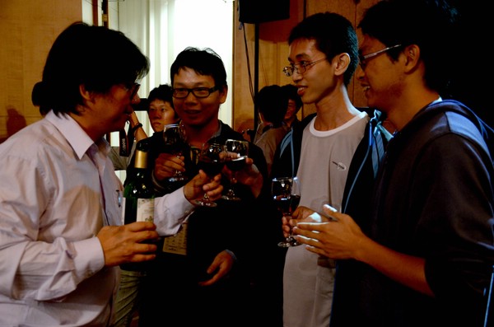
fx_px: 616
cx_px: 247
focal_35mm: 45
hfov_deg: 43.7
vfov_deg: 29.7
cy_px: 164
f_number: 4.2
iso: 1600
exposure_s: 1/60
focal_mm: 30
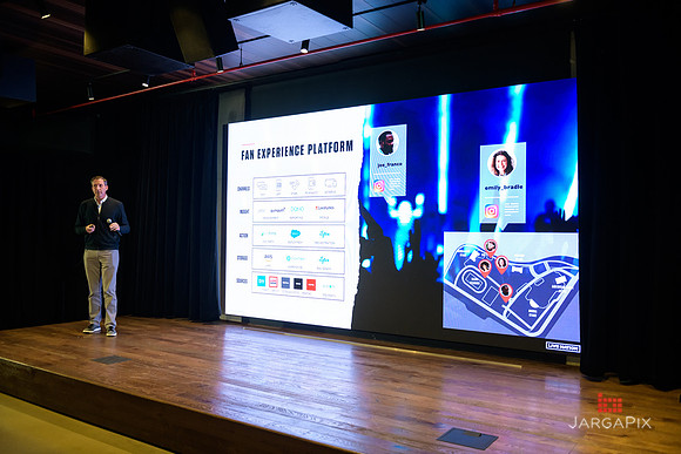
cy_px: 227
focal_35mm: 31
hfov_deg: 60.3
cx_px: 340
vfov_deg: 42.3
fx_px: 587
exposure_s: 1/200
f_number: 3.2
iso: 1250
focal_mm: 31
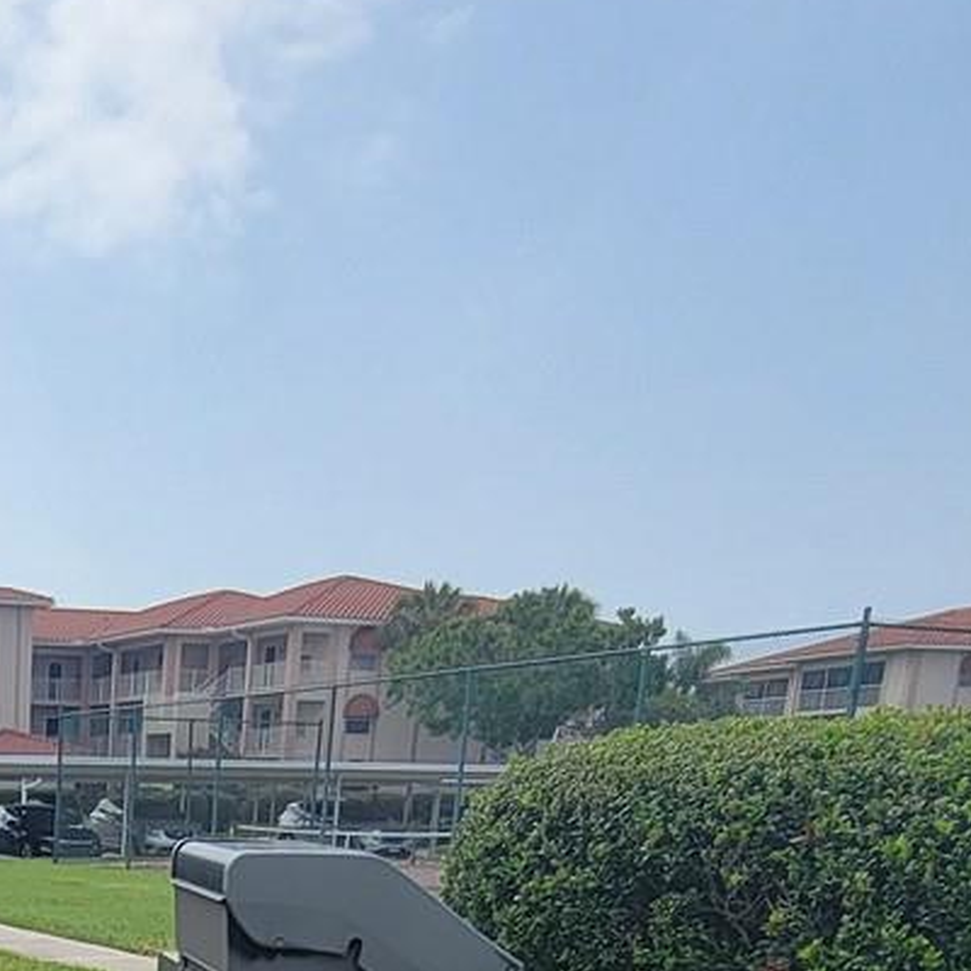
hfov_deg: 31.7
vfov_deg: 29.5
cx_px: -143
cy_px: 1267
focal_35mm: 46
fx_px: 1460
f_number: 2.2
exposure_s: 1/2302
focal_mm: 2.2
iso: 50
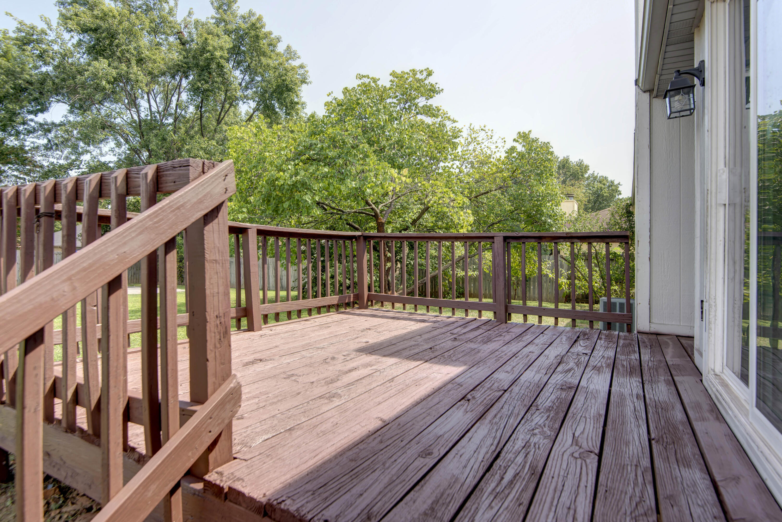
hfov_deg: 86.9
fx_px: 413
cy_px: 261
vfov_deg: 64.6
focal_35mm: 19
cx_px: 391
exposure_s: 1/60
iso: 100
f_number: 6.7
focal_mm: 19
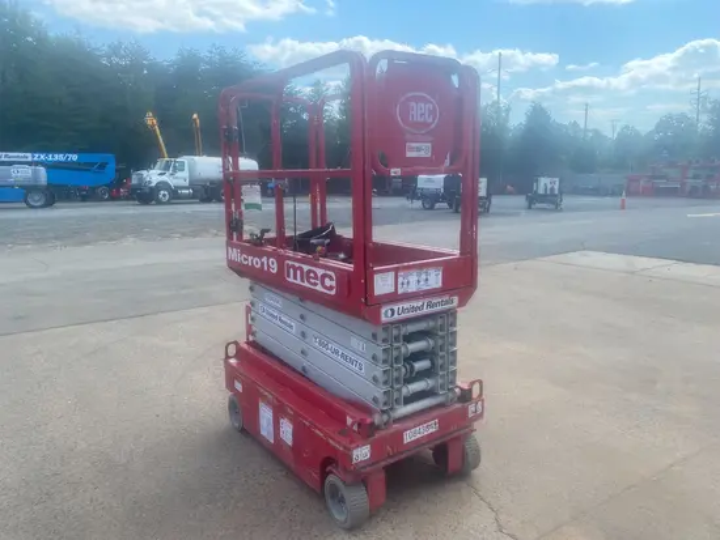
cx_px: 360
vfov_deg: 53.1
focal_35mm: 26
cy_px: 270
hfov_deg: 67.3
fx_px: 541
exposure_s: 1/1043
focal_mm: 4.25
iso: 32
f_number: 1.8
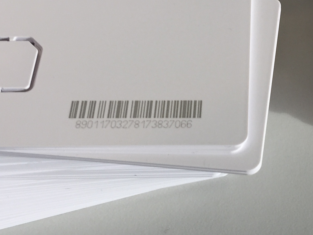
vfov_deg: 17.9
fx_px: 742
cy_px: 55
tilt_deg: -53.1
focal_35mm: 82
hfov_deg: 23.4
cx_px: 262
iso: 32
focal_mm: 4.15
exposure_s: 1/120
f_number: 2.2
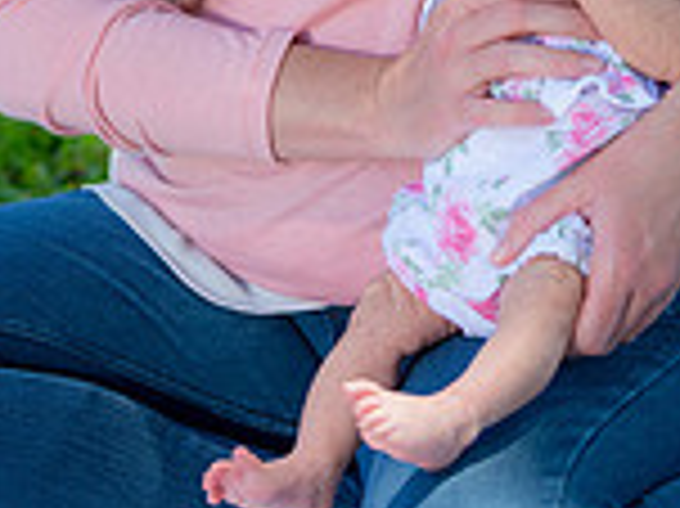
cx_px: 308
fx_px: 5732
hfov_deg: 6.8
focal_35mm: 292
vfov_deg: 5.0
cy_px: -216
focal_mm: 102
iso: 100
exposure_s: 1/250
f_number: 2.8
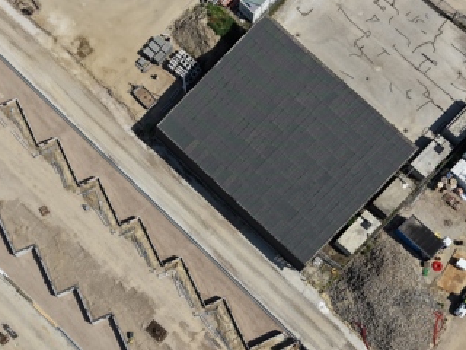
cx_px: 205
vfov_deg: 24.2
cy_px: 251
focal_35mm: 60
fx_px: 808
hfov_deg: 32.1
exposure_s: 1/6000
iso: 160
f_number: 1.8
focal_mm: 8.67
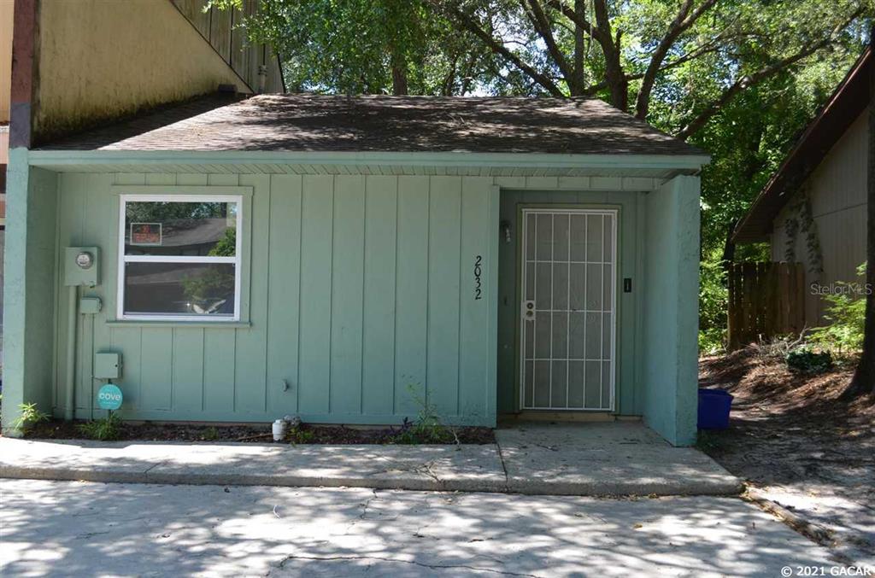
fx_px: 873
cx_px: 438
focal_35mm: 36
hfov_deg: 53.3
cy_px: 289
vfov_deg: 36.7
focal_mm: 24
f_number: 6.3
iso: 200
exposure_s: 1/160
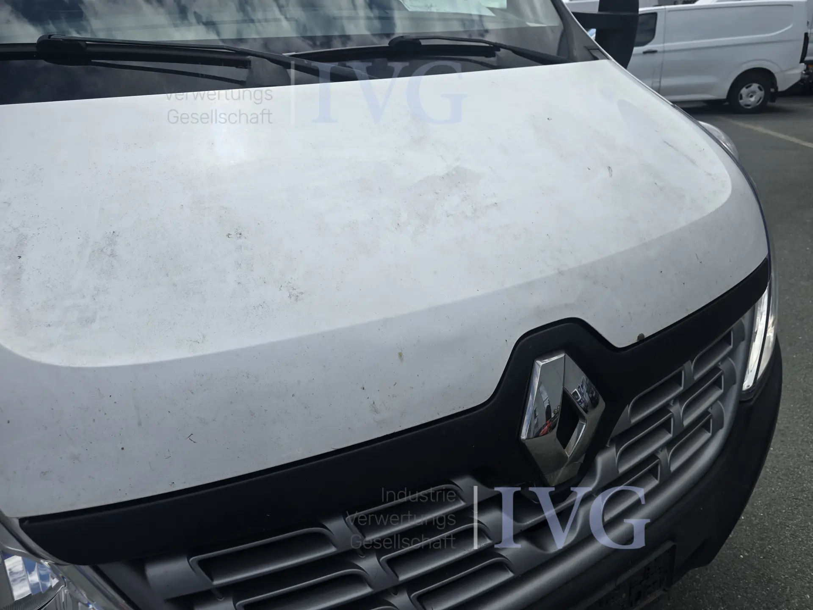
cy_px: 305
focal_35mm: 23
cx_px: 406
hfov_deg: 73.9
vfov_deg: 58.9
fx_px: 540
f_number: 1.7
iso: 12
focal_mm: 6.3
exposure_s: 1/1102
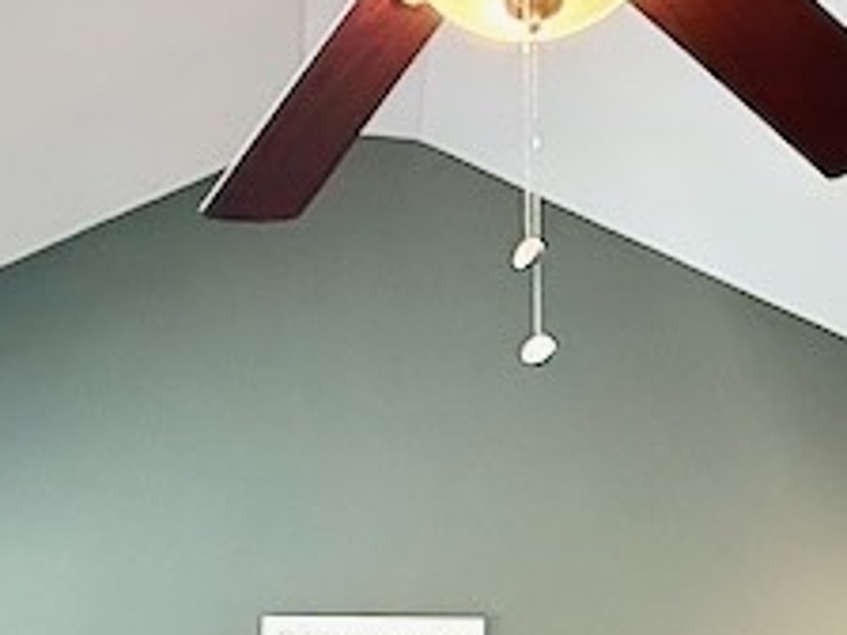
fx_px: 1957
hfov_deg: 24.3
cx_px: 318
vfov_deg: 15.1
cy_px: 1262
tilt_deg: +2.5
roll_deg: +0.9
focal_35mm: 80
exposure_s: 1/120
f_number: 2.2
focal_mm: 2.22
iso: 500
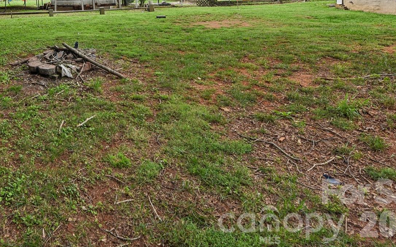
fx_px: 291
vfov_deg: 40.4
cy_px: 1
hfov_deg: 61.1
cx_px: 64
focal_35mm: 27
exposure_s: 1/60
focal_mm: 14
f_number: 8
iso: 200
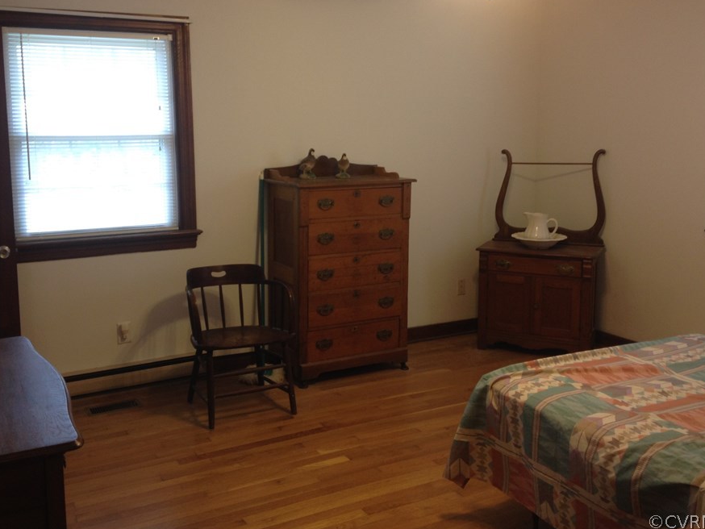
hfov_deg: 45.7
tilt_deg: -8.7
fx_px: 835
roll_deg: -0.5
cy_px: 226
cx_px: 328
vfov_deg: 35.1
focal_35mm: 41
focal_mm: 4.28
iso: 64
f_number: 2.4
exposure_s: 1/20
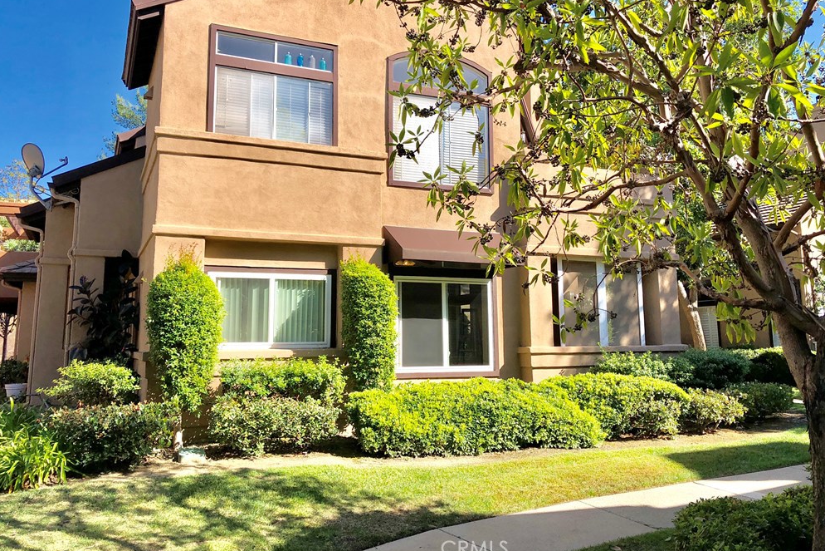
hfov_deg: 61.9
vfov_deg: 43.5
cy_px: 241
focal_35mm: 30
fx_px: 688
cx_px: 401
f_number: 1.8
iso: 20
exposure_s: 1/1091
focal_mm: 4
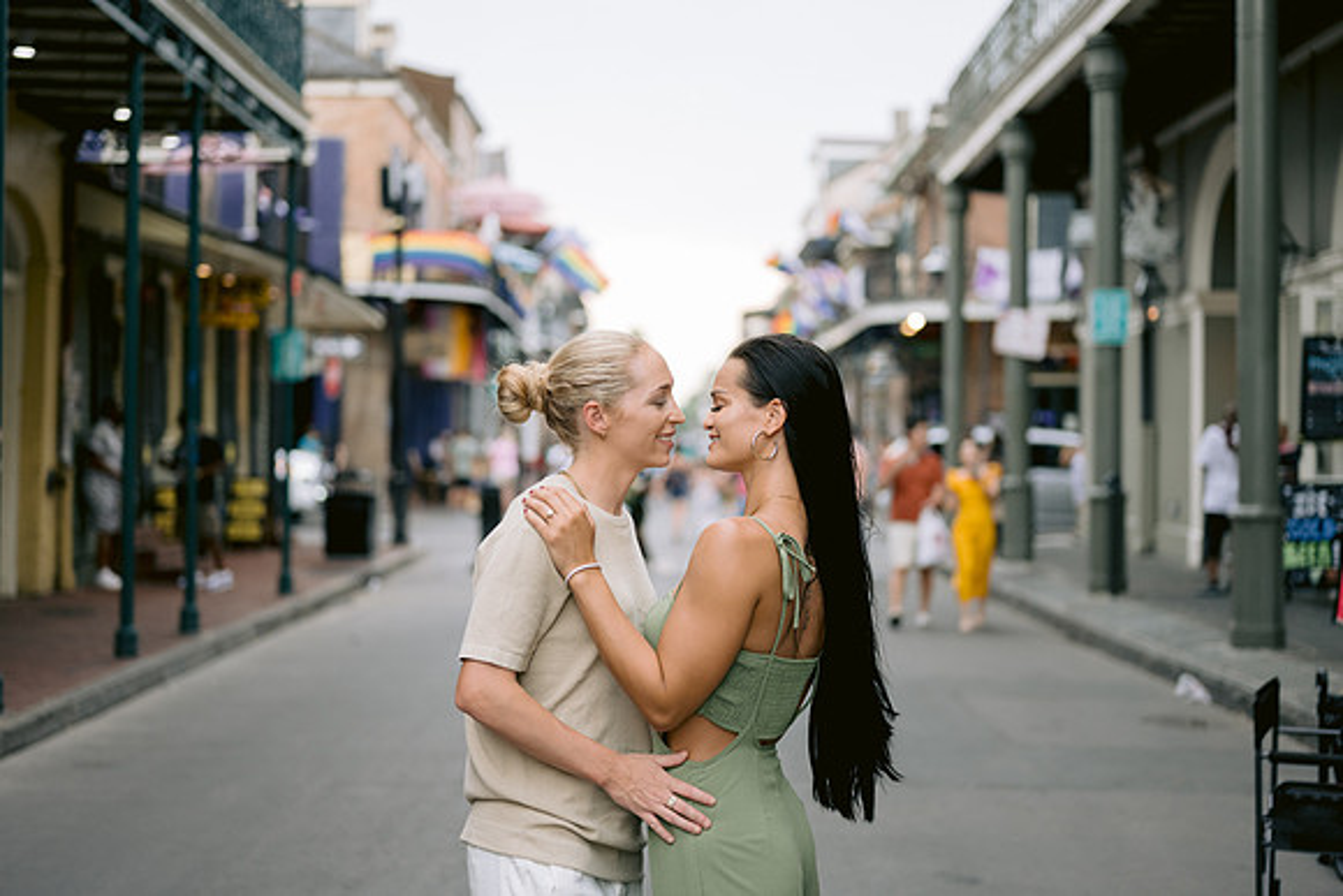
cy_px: 420
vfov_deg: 25.1
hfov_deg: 36.9
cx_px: 665
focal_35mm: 54
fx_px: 2015
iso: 400
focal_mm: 50
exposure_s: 1/320
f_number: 1.8
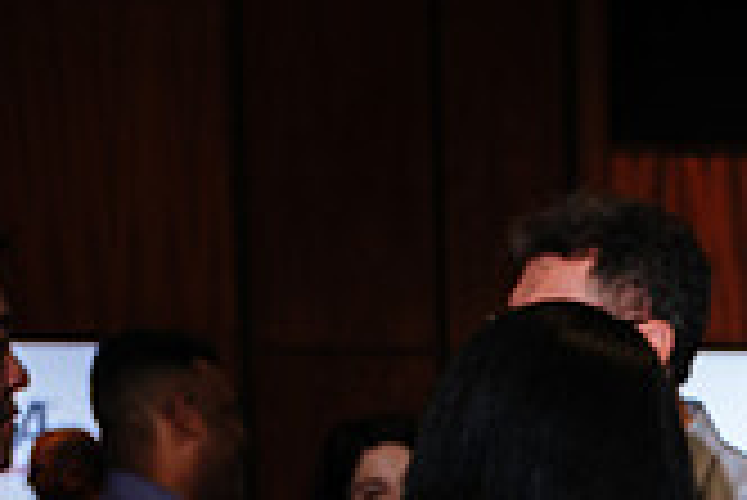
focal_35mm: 115
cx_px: 1260
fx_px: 2388
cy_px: 831
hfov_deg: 15.7
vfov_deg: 11.3
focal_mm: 22
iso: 320
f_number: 4
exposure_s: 1/60
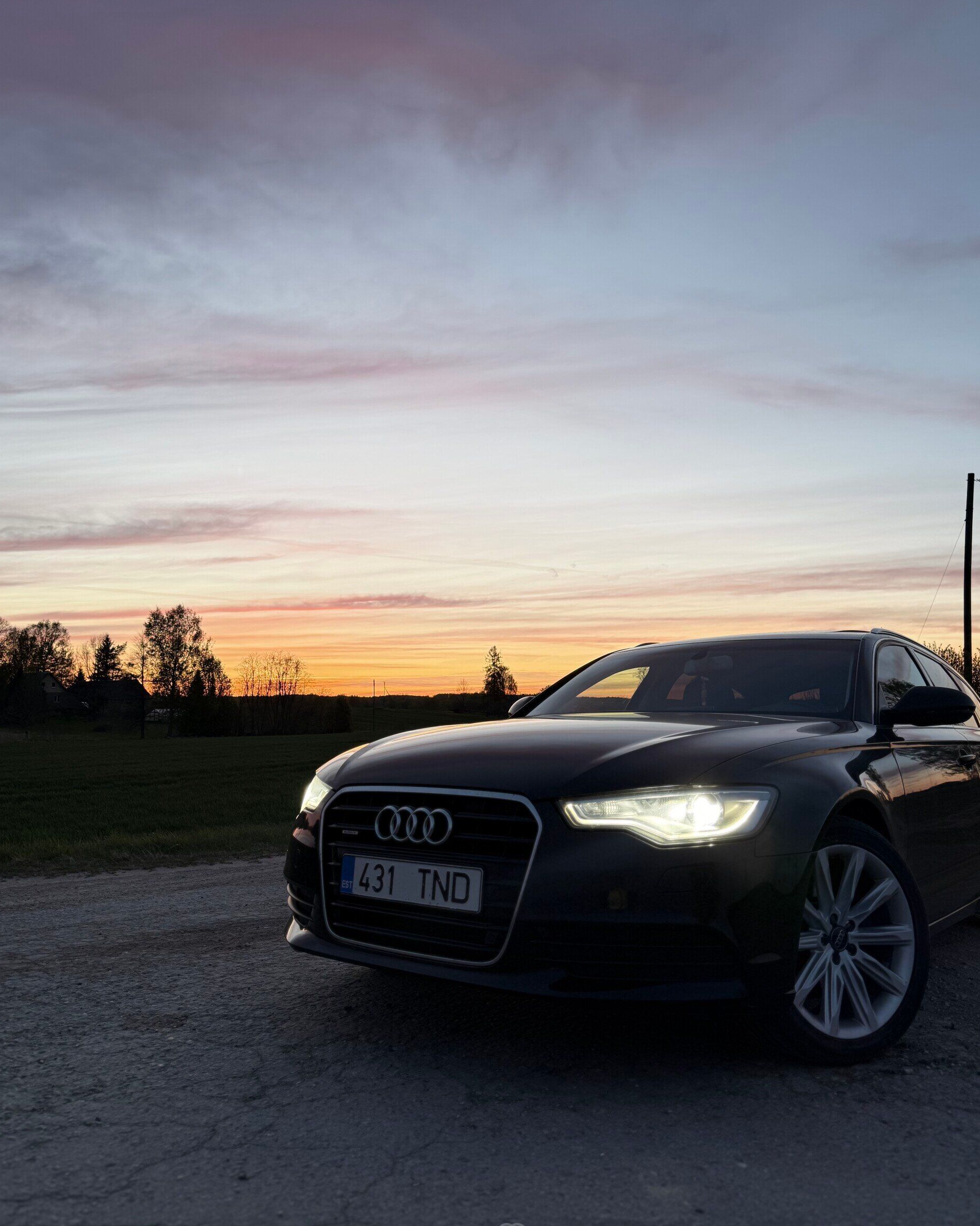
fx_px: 943
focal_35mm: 26
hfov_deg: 54.9
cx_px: 473
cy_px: 642
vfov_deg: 66.0
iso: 80
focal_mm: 6.76
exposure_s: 1/81
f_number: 1.78
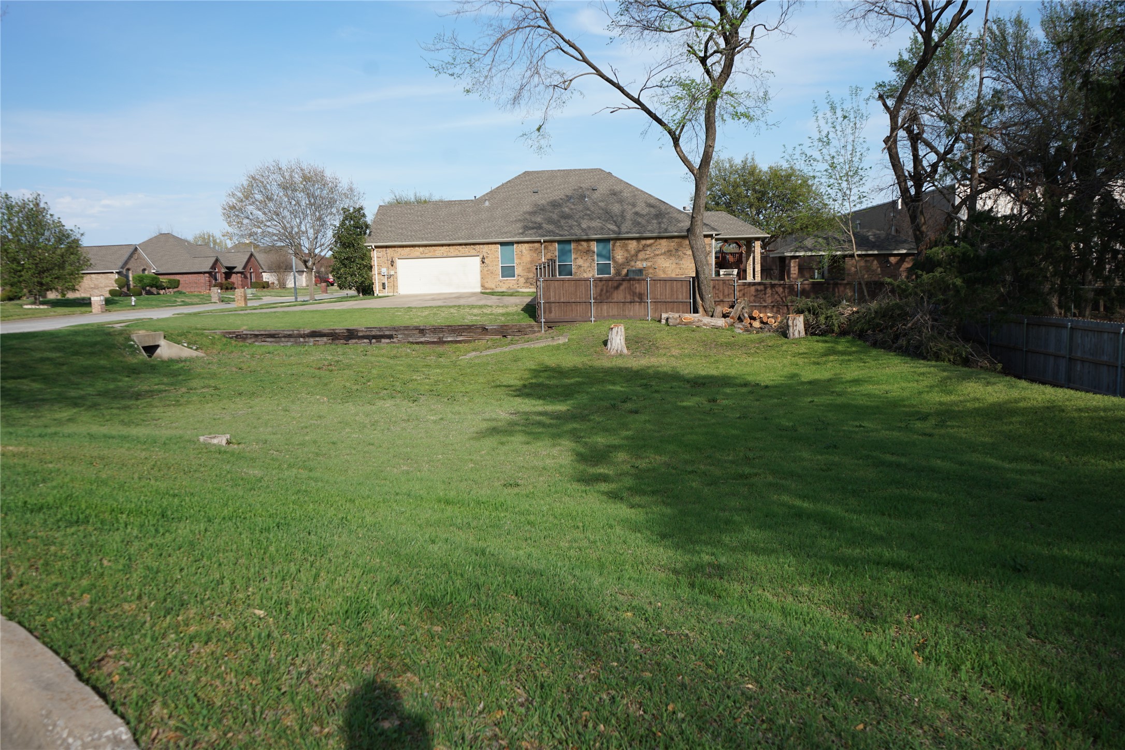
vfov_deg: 46.4
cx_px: 562
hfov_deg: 65.5
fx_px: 875
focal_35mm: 28
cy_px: 375
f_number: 5.6
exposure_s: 1/400
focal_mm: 28
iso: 100
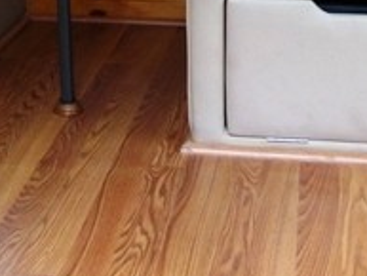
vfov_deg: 16.5
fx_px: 881
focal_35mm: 83
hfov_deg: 23.5
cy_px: -110
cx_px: 146
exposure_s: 1/40
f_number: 2.8
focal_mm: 4.5
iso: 400
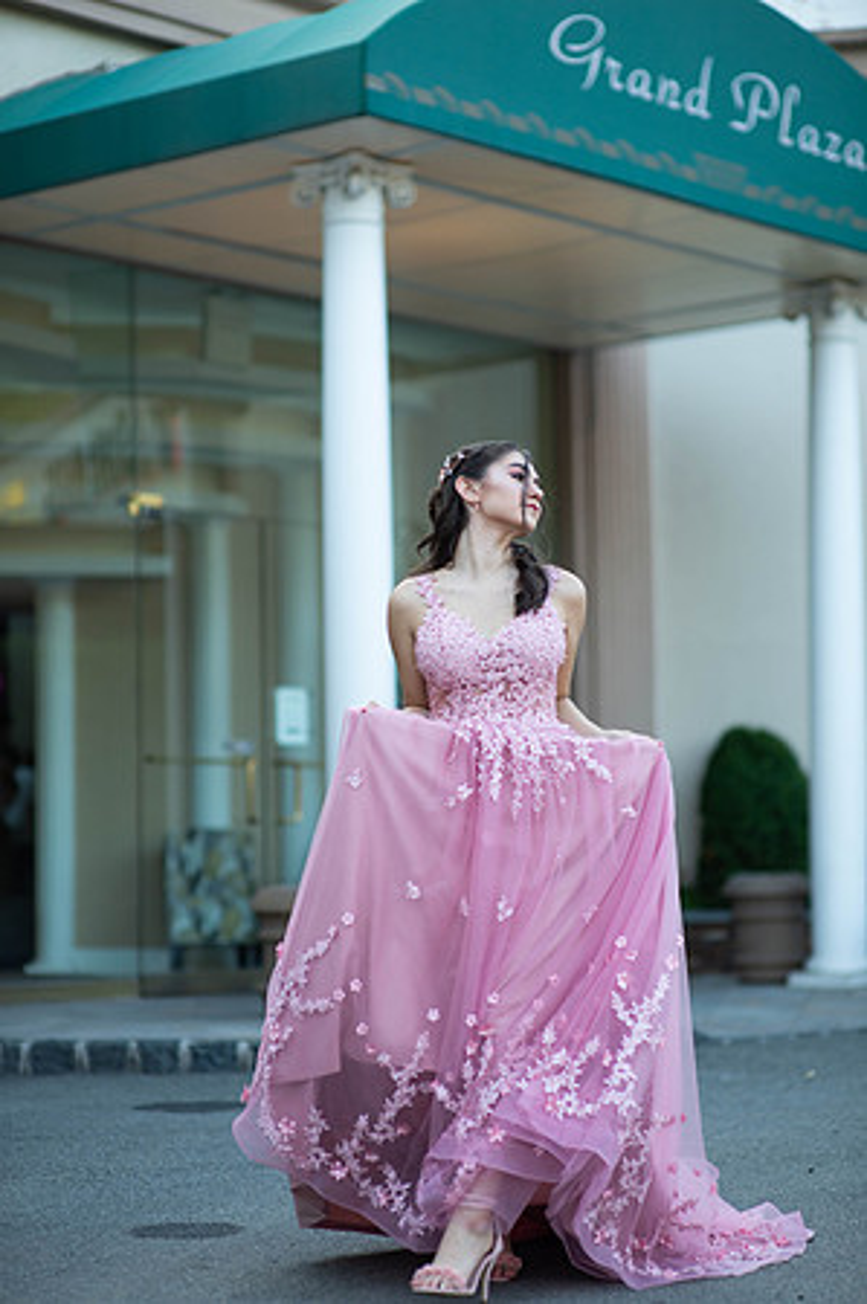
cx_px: 434
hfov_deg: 16.0
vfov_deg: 23.9
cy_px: 652
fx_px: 3077
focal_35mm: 85
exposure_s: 1/640
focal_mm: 85
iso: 250
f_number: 2
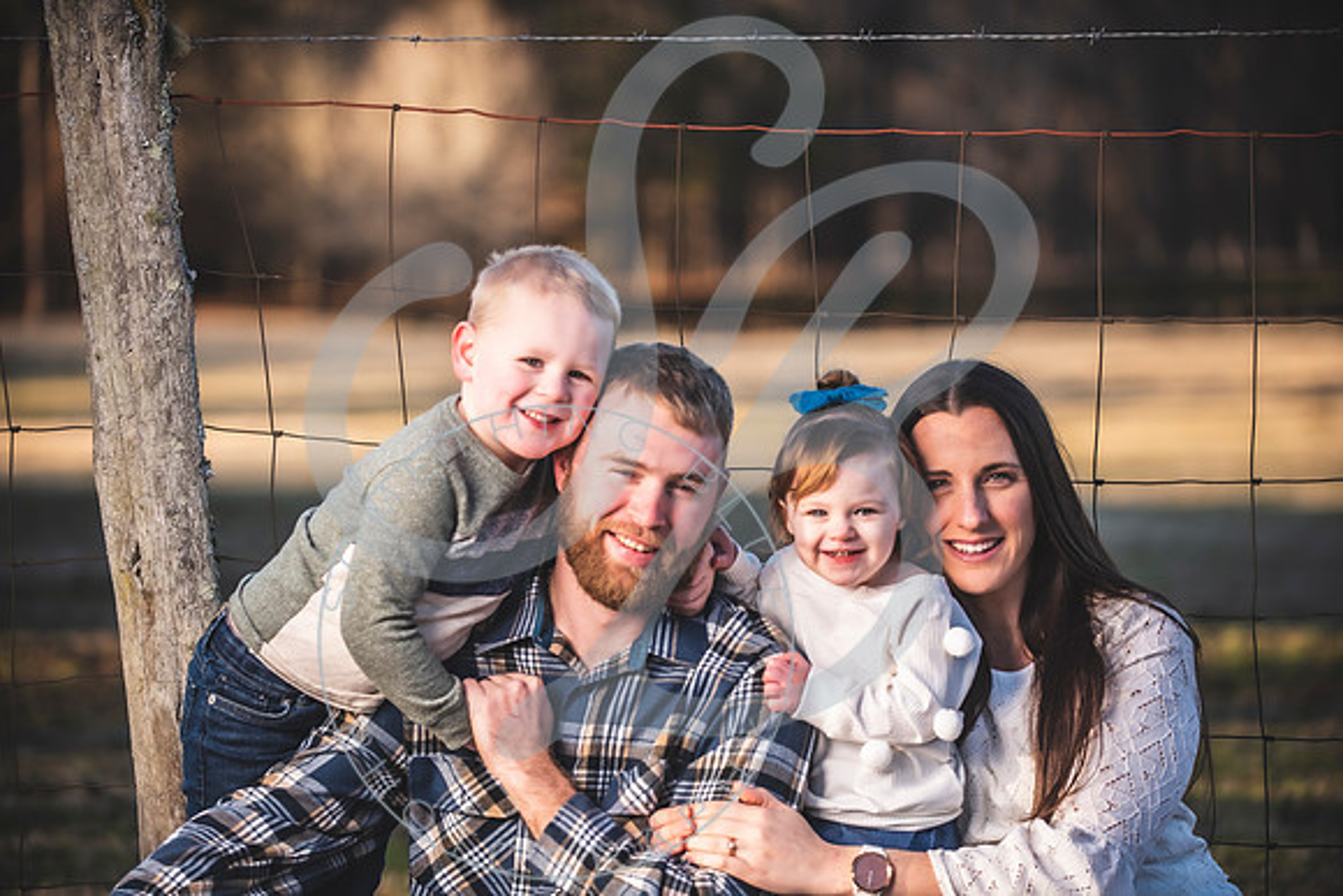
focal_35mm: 120
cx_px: 672
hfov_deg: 17.1
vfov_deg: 11.4
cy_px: 448
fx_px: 4478
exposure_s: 1/400
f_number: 2.8
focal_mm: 120
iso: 100
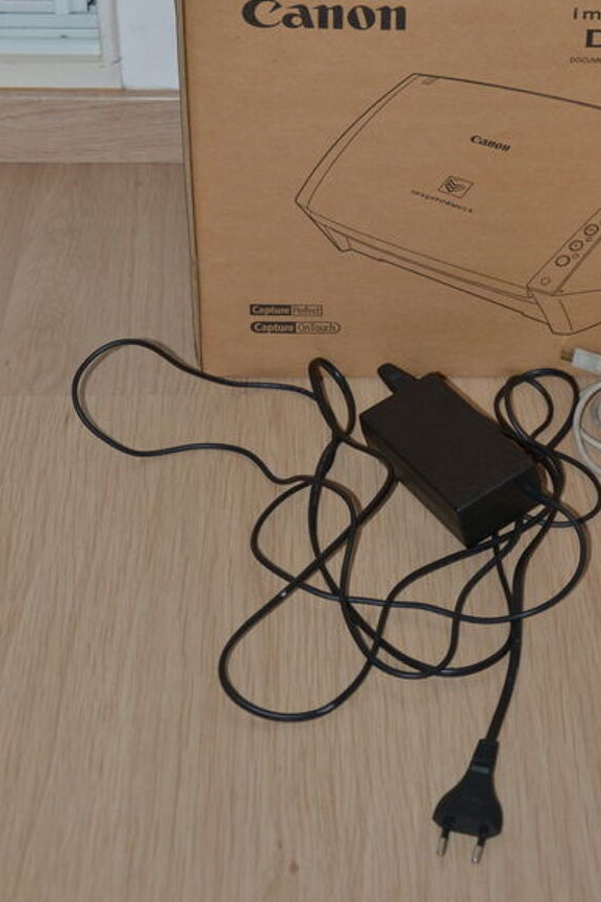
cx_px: 482
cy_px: 153
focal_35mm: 78
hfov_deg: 17.4
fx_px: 1952
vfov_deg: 25.4
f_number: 4.2
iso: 800
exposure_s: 1/30
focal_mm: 30
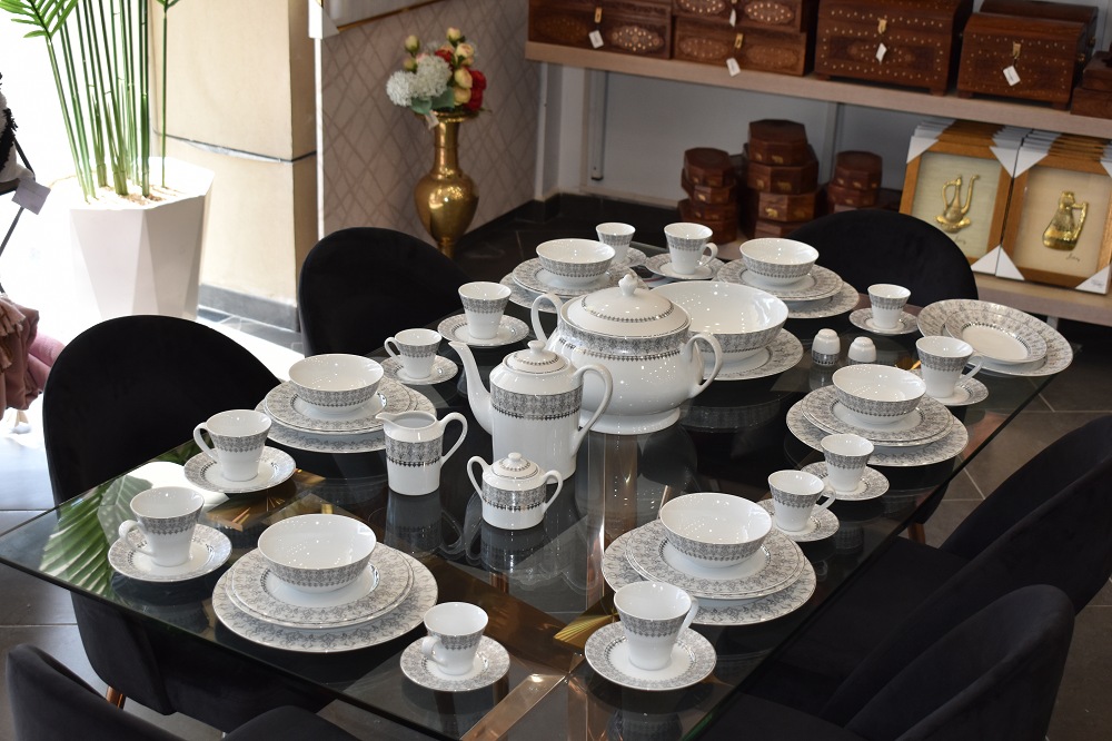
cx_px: 556
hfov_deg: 35.1
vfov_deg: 23.8
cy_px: 370
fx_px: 1760
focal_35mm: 57
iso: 400
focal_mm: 38
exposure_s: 1/200
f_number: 5
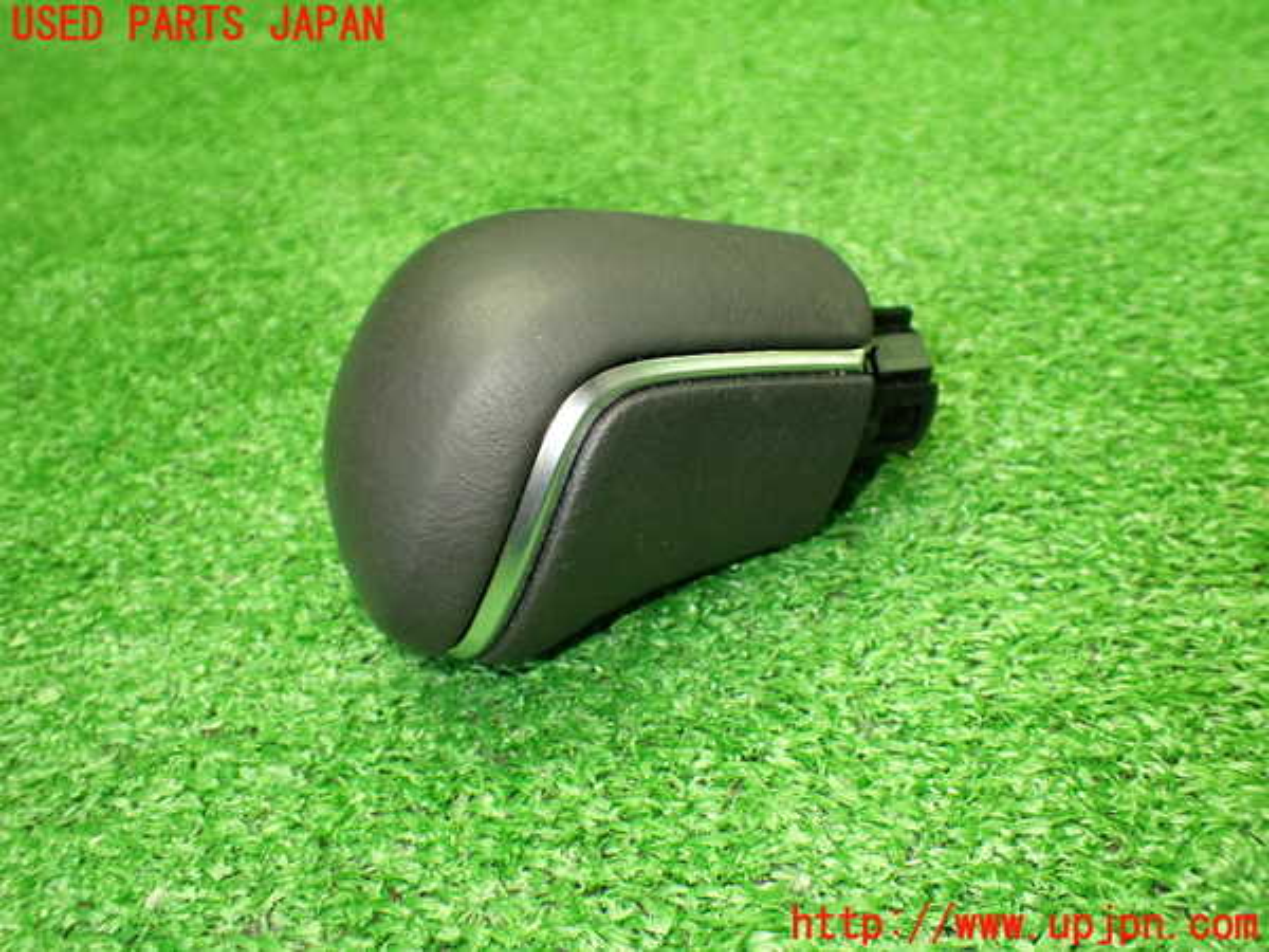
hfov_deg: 60.0
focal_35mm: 30
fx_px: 1100
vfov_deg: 46.8
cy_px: 476
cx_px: 634
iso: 800
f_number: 2.3
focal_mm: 5.4
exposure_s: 1/125
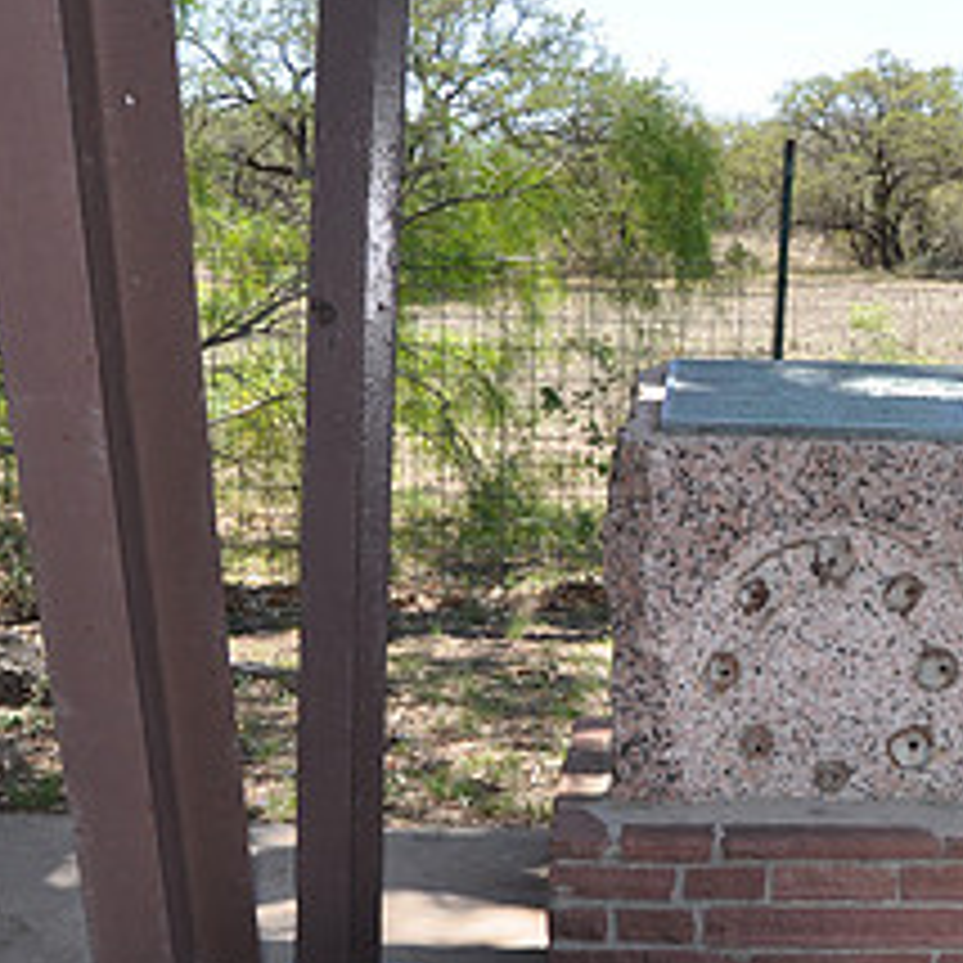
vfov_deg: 27.7
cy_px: 520
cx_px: 900
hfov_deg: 26.6
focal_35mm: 62
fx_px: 1951
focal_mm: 18
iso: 200
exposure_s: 1/200
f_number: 6.3
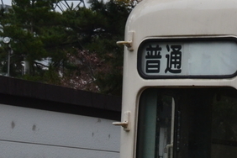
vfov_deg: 6.7
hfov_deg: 9.6
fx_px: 1343
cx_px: 429
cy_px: 215
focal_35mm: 204
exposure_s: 1/250
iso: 400
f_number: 10
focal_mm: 32
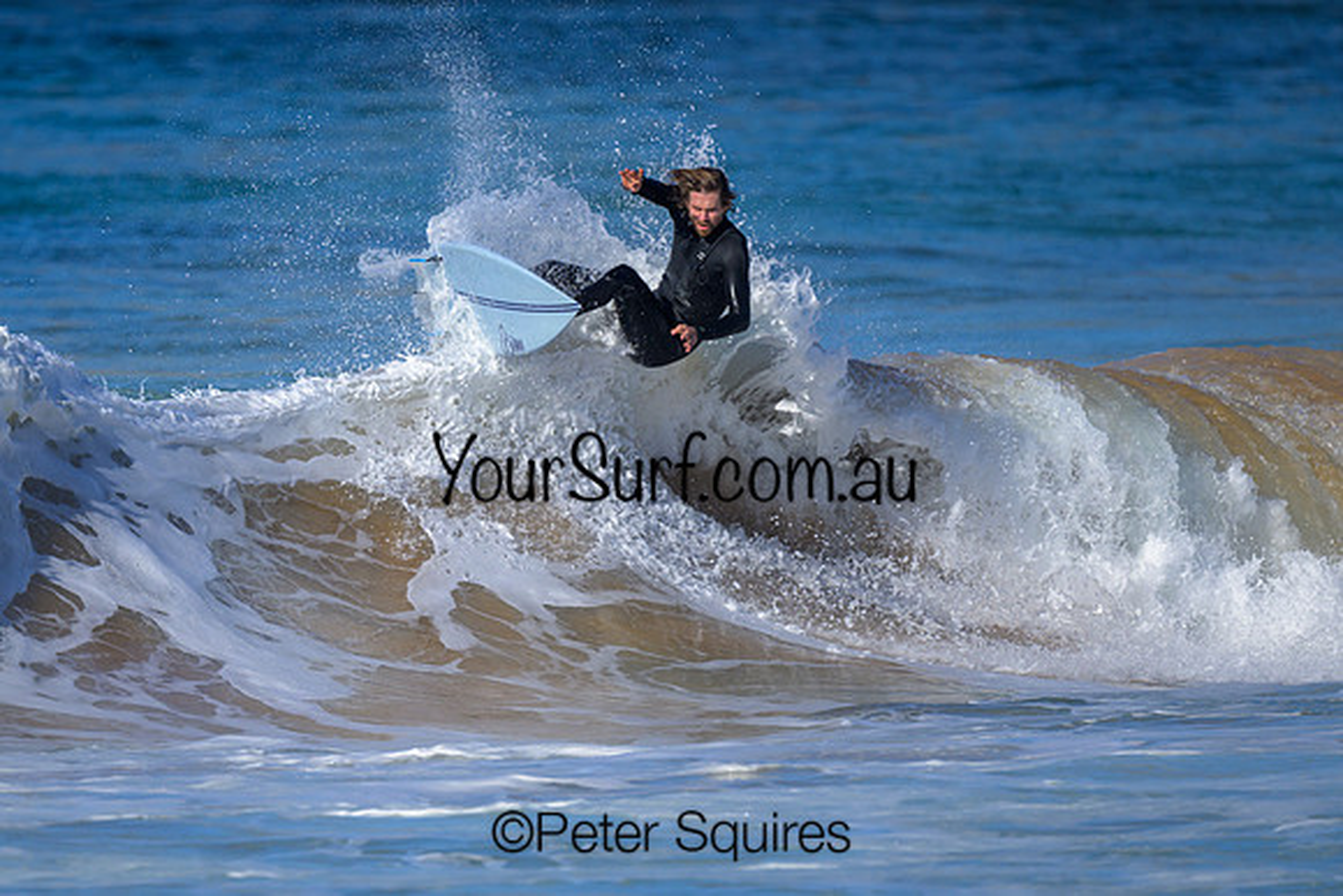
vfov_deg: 1.3
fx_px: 41042
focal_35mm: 1100
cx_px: 481
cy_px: 616
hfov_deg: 1.9
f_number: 6.3
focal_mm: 800
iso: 200
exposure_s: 1/2000
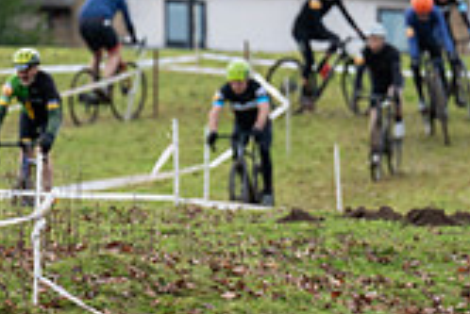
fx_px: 9107
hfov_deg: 3.0
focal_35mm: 697
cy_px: 236
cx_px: -93
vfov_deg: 2.0
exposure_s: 1/1000
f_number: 3.5
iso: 1250
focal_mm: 200
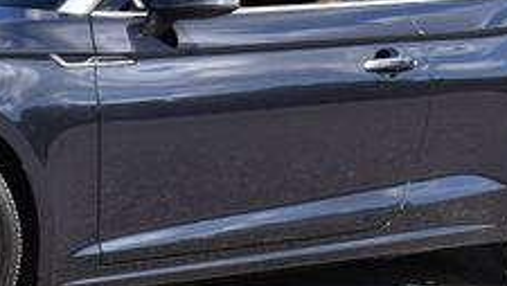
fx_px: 2085
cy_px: -5
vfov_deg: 7.8
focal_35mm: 155
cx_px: 68
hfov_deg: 13.8
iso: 180
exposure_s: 1/250
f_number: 8
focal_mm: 26
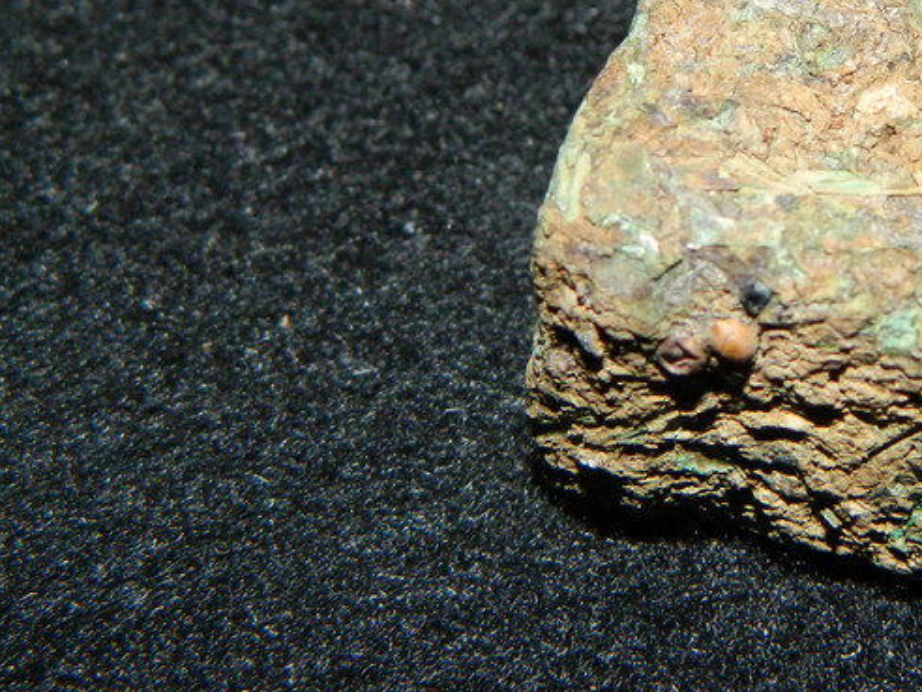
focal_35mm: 102
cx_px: 859
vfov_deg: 14.5
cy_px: 176
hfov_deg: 18.9
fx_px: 2717
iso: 200
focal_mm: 8.4
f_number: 10.2
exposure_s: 1/50
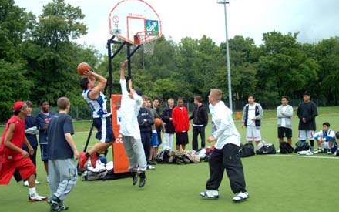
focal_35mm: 49
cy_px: 104
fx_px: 448
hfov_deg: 41.4
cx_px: 170
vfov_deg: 26.6
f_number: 4.5
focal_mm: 31
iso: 400
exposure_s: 1/1000
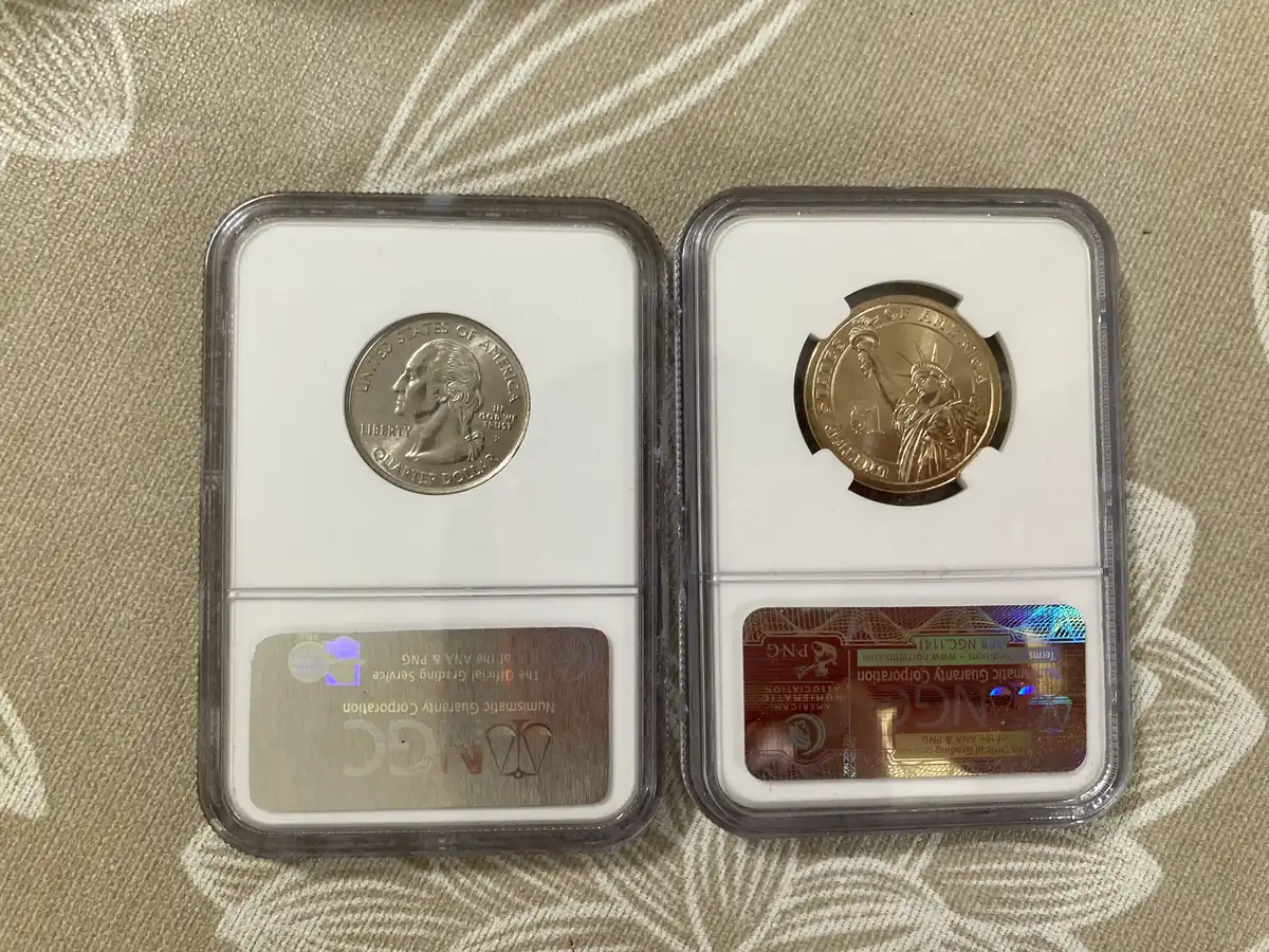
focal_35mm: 28
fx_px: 1026
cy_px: 476
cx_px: 634
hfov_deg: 63.4
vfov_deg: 49.7
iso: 160
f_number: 1.8
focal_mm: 3.99
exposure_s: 1/60
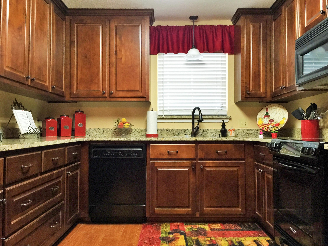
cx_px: 164
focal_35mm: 29
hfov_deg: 61.7
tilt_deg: +0.9
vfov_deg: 48.2
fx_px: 275
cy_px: 123
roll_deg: -0.5
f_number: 2.2
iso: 64
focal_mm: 4.15
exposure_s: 1/15
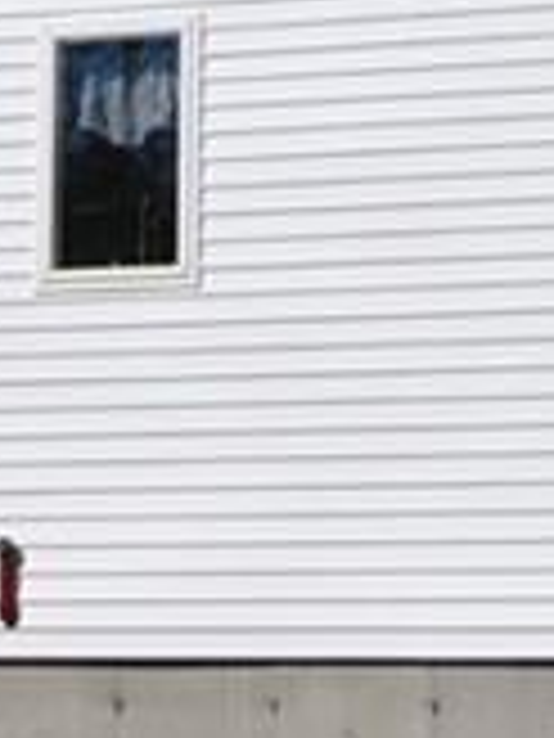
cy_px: -281
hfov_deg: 8.2
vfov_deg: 10.6
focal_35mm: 181
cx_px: 144
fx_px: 3862
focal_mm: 20
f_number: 10
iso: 100
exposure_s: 1/320
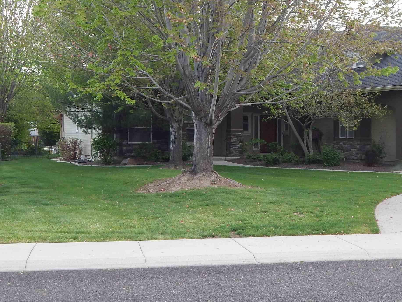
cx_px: 263
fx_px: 836
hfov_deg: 26.9
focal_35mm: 72
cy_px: 99
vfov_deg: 20.4
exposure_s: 1/100
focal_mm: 7.7
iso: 125
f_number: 3.6
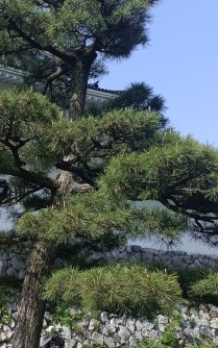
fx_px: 370
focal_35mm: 39
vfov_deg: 48.2
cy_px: 267
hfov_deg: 27.6
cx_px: -62
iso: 52
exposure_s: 1/360
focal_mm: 6.14
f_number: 1.65
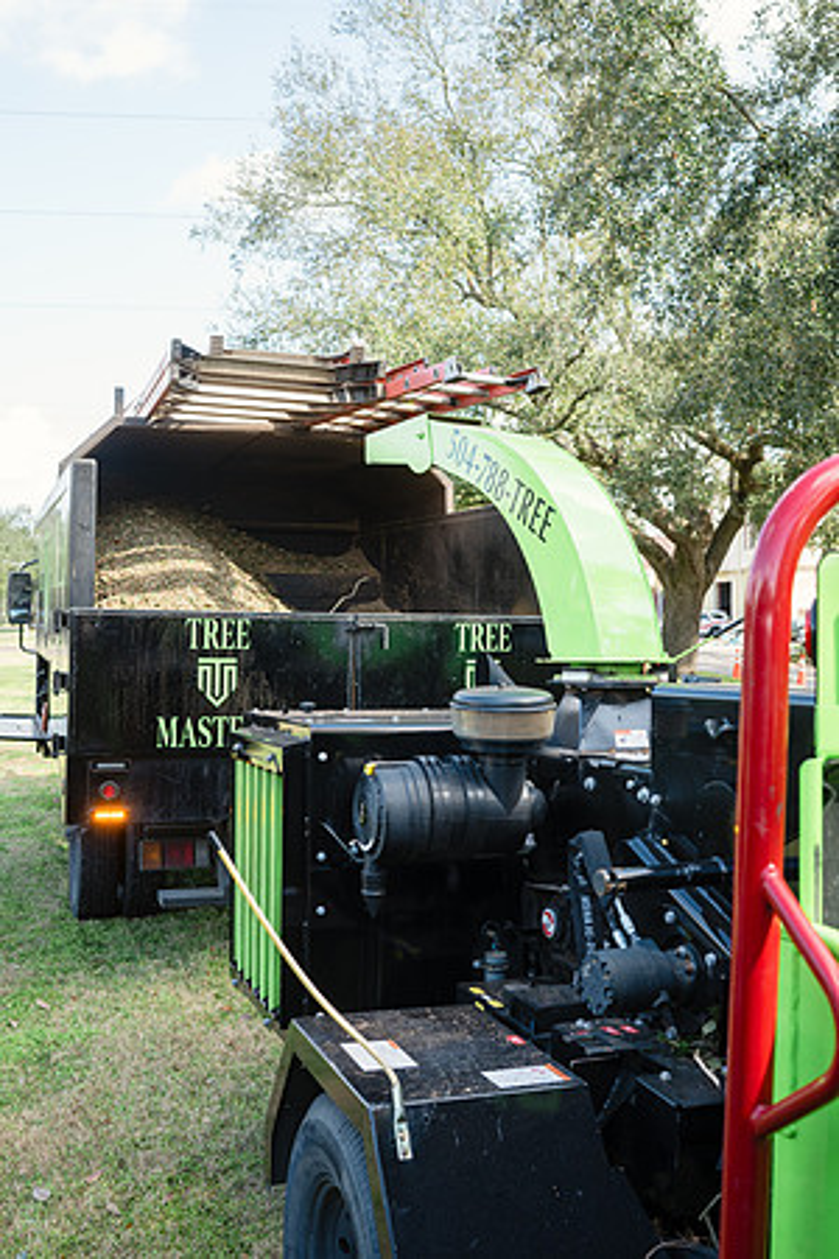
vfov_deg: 54.4
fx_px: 1223
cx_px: 420
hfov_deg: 37.9
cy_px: 630
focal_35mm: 35
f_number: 5.6
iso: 200
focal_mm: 35
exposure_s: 1/200
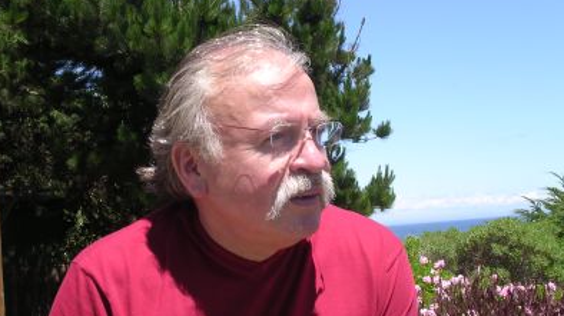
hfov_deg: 33.9
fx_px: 927
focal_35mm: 62
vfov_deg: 19.4
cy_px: 172
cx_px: 281
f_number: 6.6
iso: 100
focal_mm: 8.5
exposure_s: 1/140
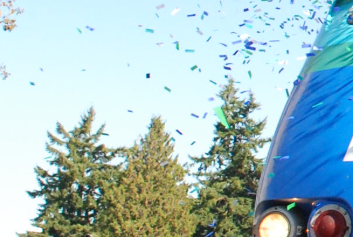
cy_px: -34
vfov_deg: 7.9
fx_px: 1699
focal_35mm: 173
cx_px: 711
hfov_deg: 10.8
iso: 400
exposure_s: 1/640
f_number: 6.3
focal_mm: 18
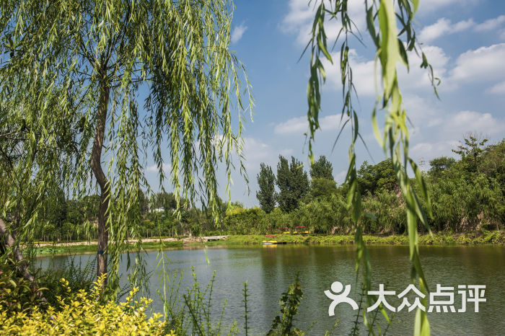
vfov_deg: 38.8
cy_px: 168
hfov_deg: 55.8
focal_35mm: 34
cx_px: 252
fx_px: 477
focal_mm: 34
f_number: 8
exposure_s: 1/1000
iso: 160
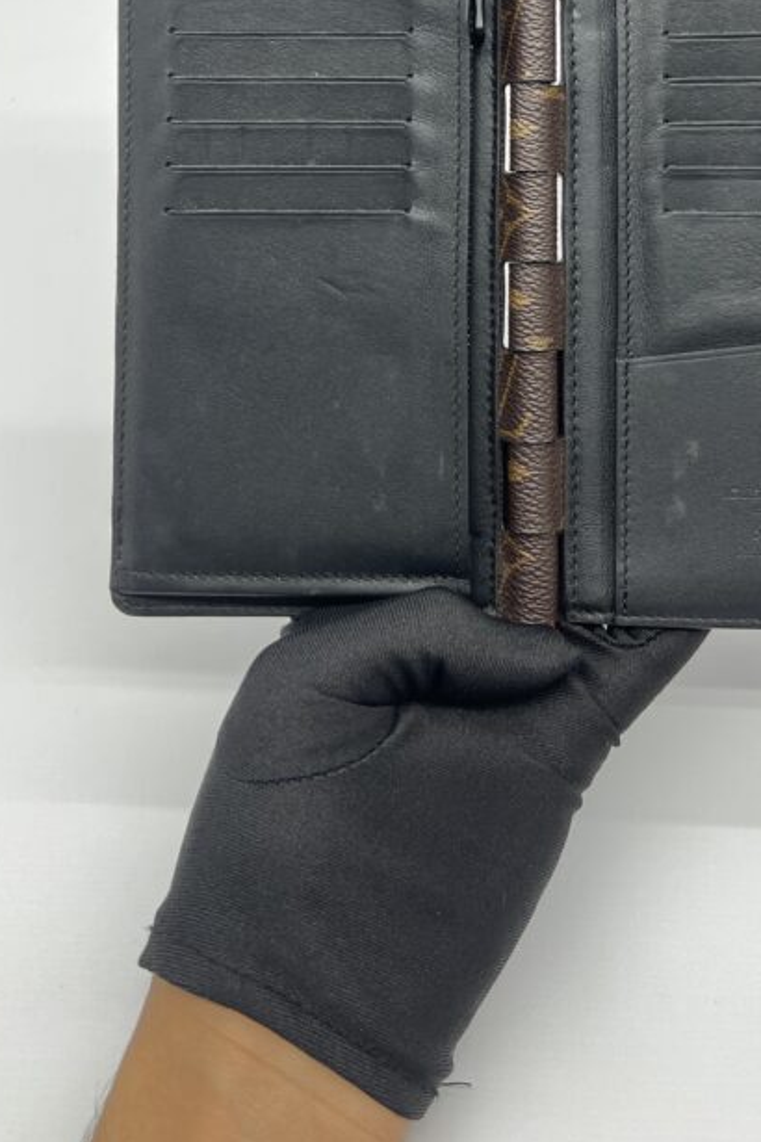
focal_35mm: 45
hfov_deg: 29.7
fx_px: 1427
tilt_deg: -41.4
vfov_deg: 41.4
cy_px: 199
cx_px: 509
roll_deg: +0.9
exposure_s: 1/100
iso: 50
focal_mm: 5.7
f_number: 1.5
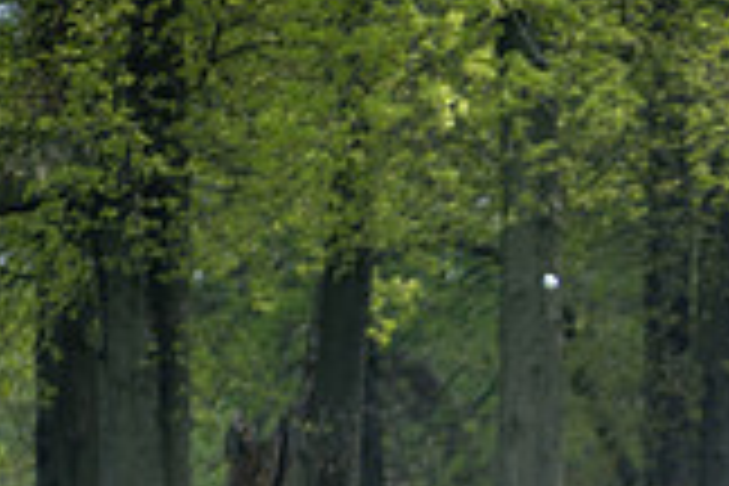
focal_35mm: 714
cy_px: 691
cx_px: 909
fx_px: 14457
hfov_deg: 2.9
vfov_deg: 1.9
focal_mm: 200
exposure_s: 1/1000
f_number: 3.5
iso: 100
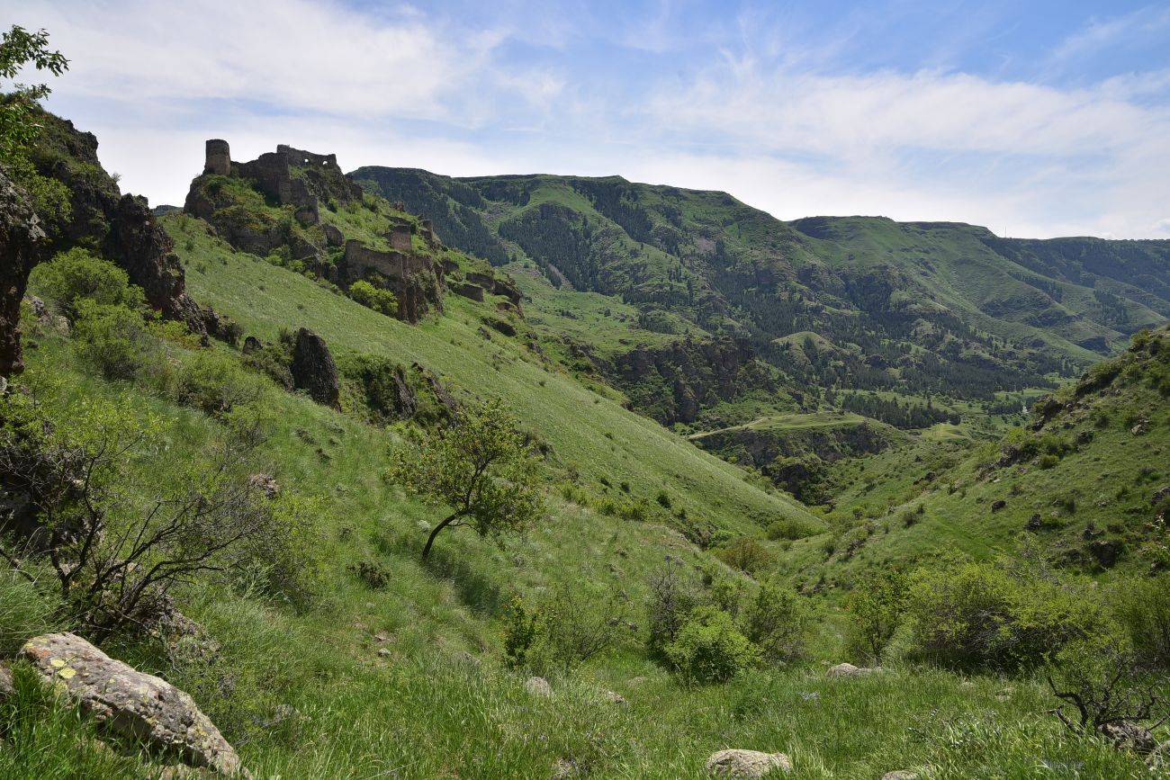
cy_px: 390
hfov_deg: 39.6
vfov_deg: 27.0
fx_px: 1625
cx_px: 585
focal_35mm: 50
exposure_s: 1/125
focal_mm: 50
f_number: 11
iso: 100
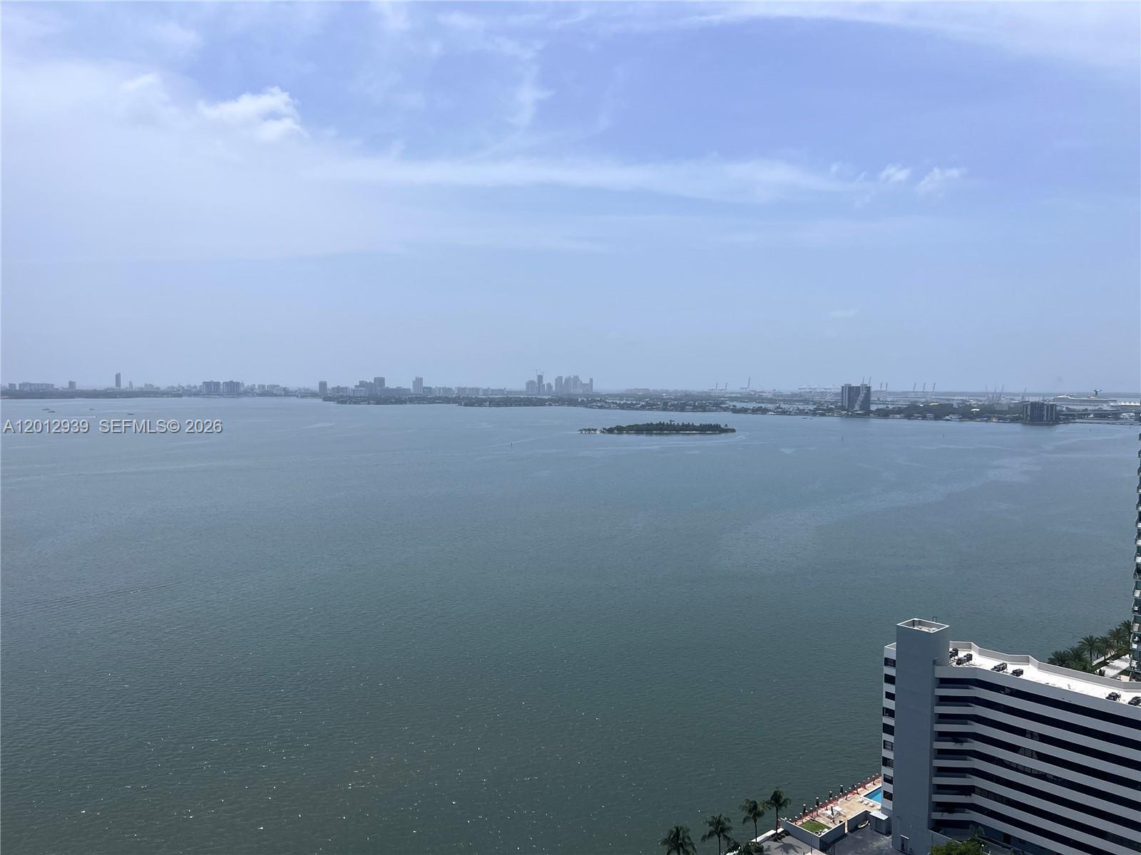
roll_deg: -0.5
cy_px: 428
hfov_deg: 67.3
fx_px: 857
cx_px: 570
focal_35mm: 26
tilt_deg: -4.4
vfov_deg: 53.1
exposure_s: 1/9434
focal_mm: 5.7
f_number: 1.5
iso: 50
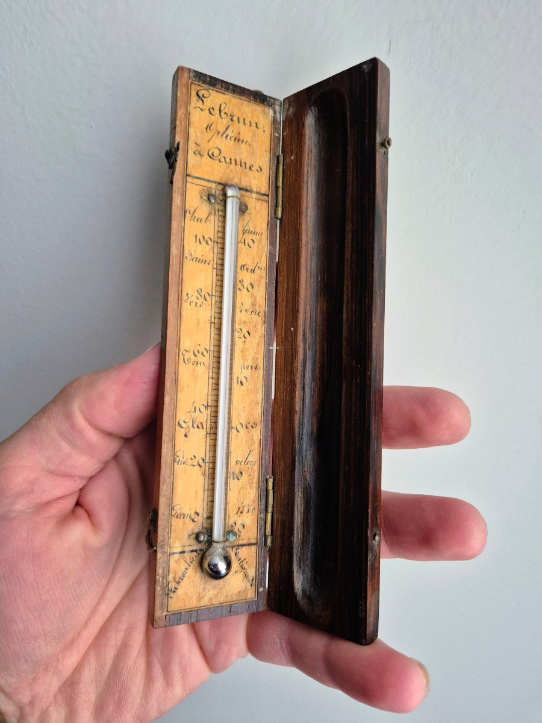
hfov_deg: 58.9
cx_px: 271
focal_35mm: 23
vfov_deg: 73.9
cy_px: 362
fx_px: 480
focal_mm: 5.4
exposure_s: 1/100
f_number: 1.8
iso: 640
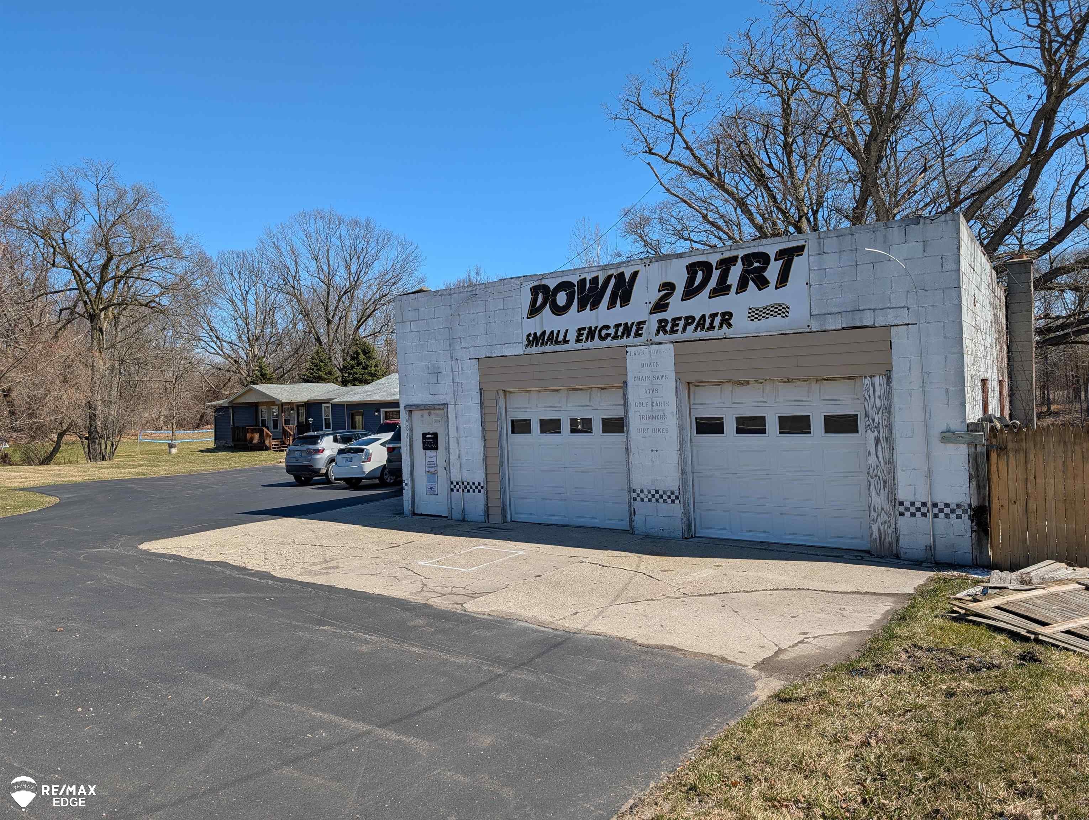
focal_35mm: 24
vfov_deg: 56.9
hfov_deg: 71.5
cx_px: 544
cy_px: 410
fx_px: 756
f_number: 1.68
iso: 20
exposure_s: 1/9901
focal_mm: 6.9
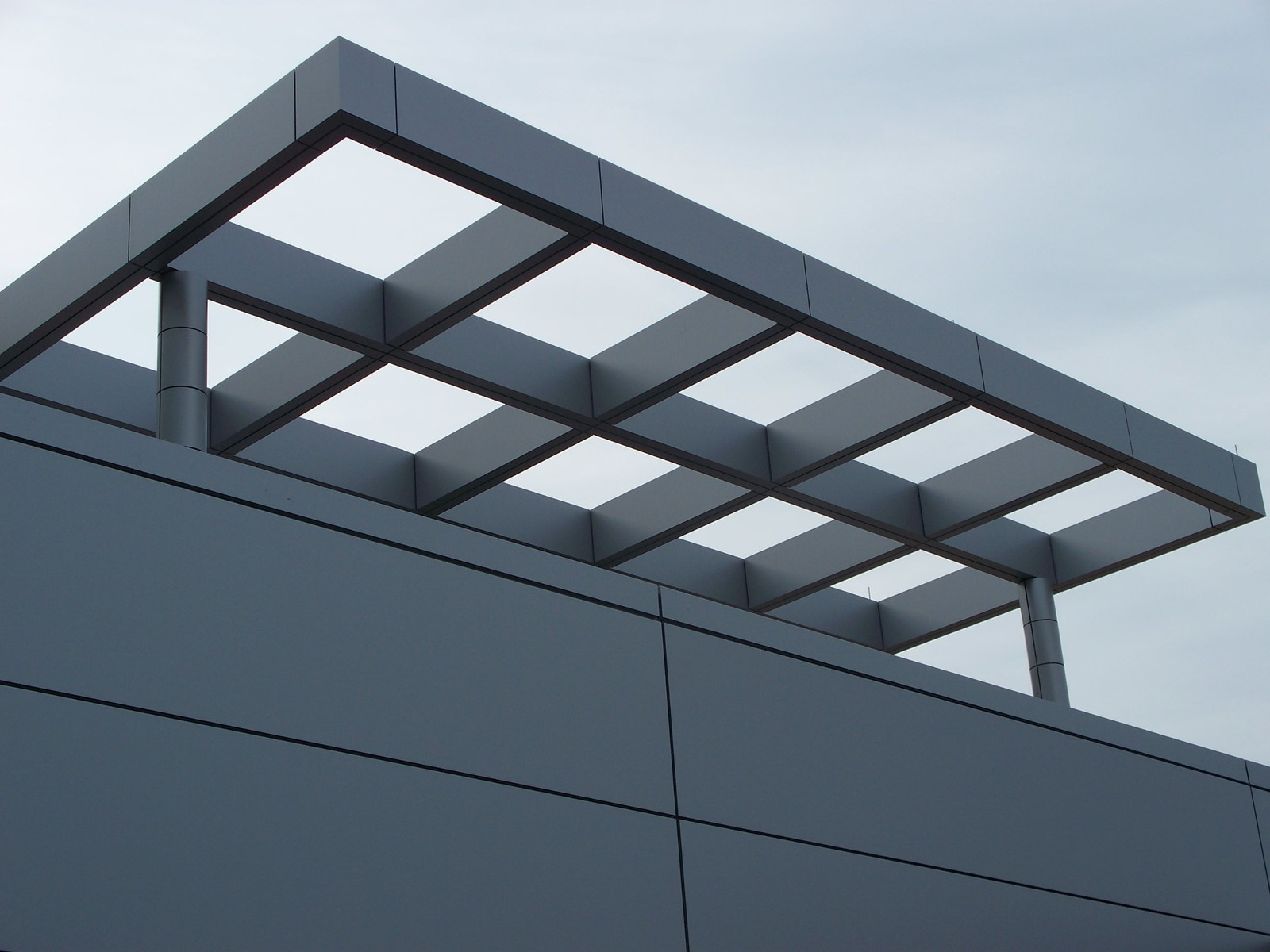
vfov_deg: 24.0
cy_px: 476
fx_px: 2238
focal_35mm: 61
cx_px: 635
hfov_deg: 31.7
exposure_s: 1/640
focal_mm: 12.89
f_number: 5.6
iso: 80
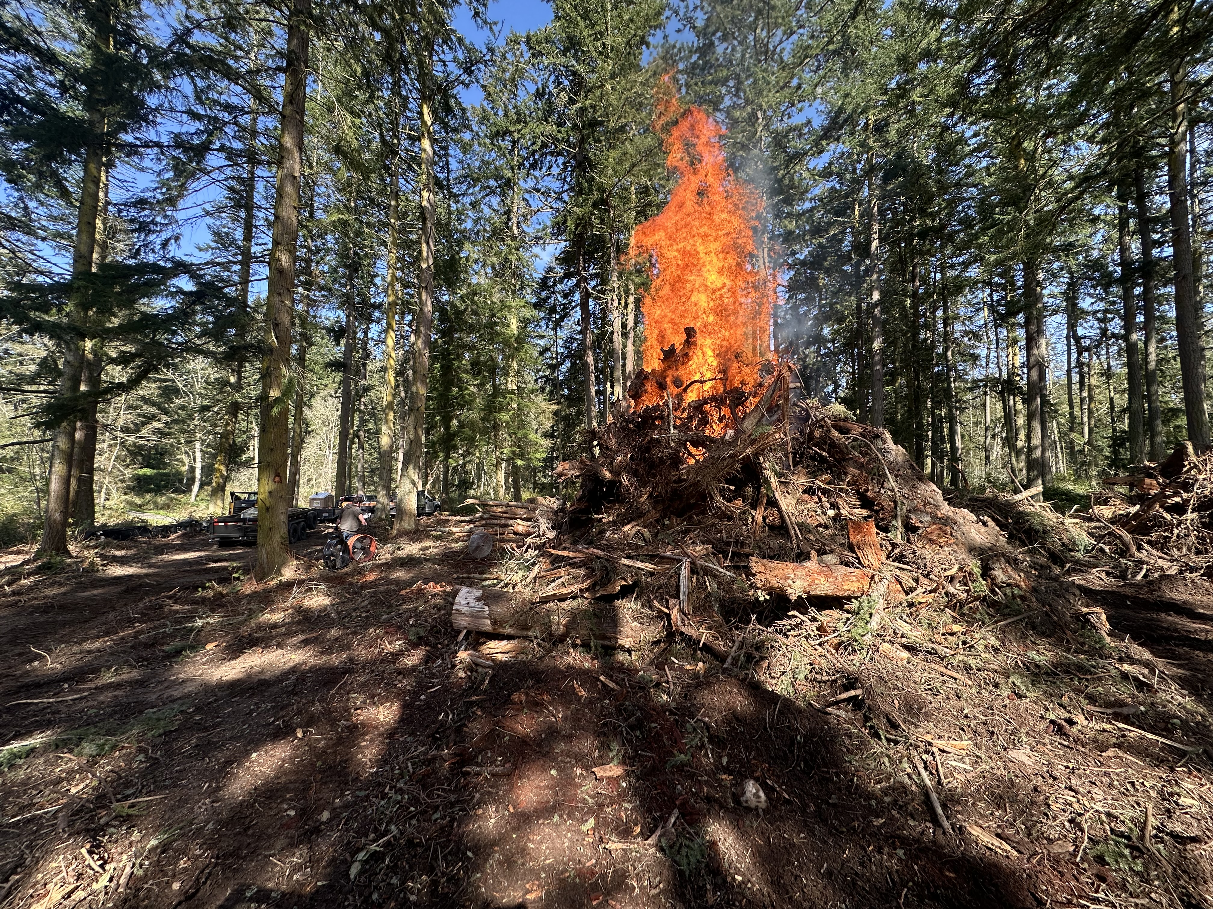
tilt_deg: +2.0
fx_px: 491
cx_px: 606
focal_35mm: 14
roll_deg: -0.3
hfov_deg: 102.1
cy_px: 454
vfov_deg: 85.7
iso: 40
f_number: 2.2
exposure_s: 1/257
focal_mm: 2.22
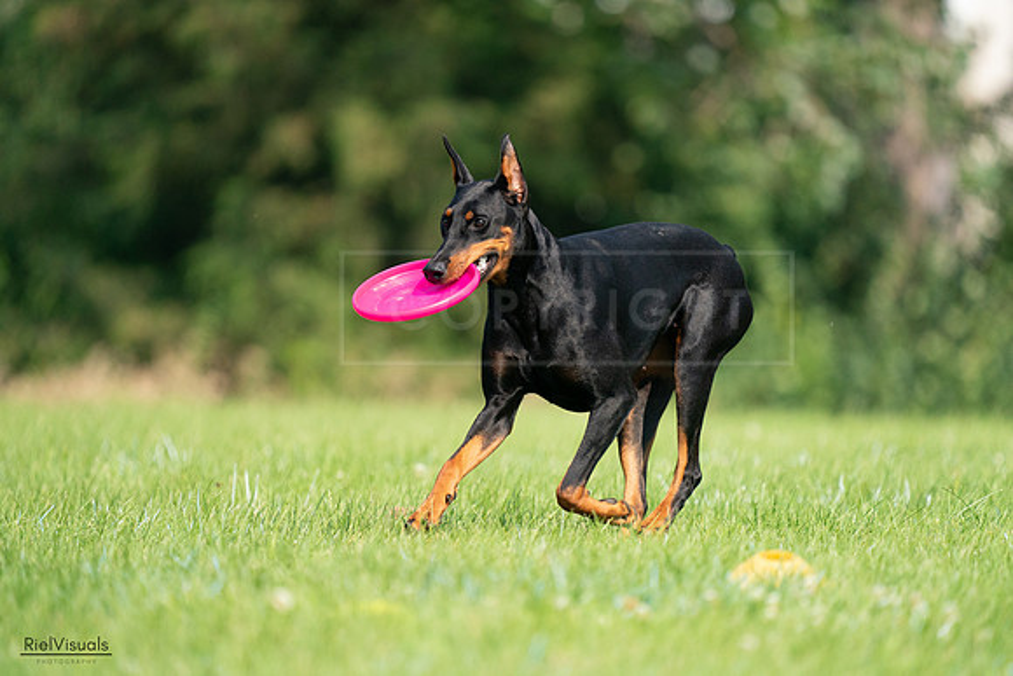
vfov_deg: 2.3
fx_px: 16886
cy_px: 338
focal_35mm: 600
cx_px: 506
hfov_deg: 3.4
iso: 2000
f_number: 6.3
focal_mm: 600
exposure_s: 1/4000
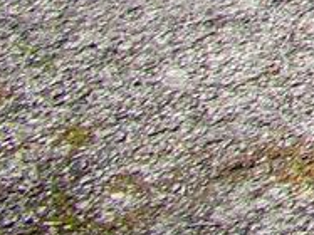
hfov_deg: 8.1
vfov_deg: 8.1
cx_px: 1271
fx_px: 1133
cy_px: -663
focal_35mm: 125
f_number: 14
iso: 100
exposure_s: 1/80
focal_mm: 10
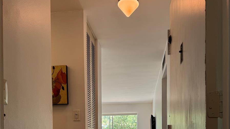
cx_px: 115
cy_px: 139
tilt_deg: -0.6
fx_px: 213
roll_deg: +0.3
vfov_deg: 30.5
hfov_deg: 56.6
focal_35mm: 35
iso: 80
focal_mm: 6.76
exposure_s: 1/120
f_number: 1.78
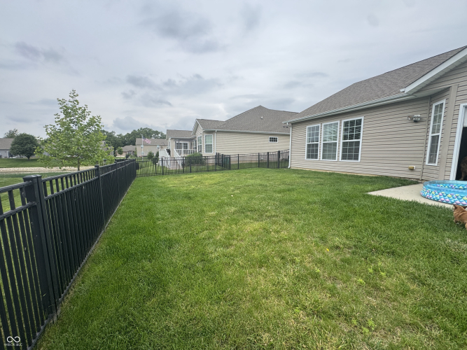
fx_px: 189
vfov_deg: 85.7
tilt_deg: -6.4
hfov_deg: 102.1
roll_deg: +0.3
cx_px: 234
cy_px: 175
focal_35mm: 14
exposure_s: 1/485
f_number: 2.2
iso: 40
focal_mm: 2.22
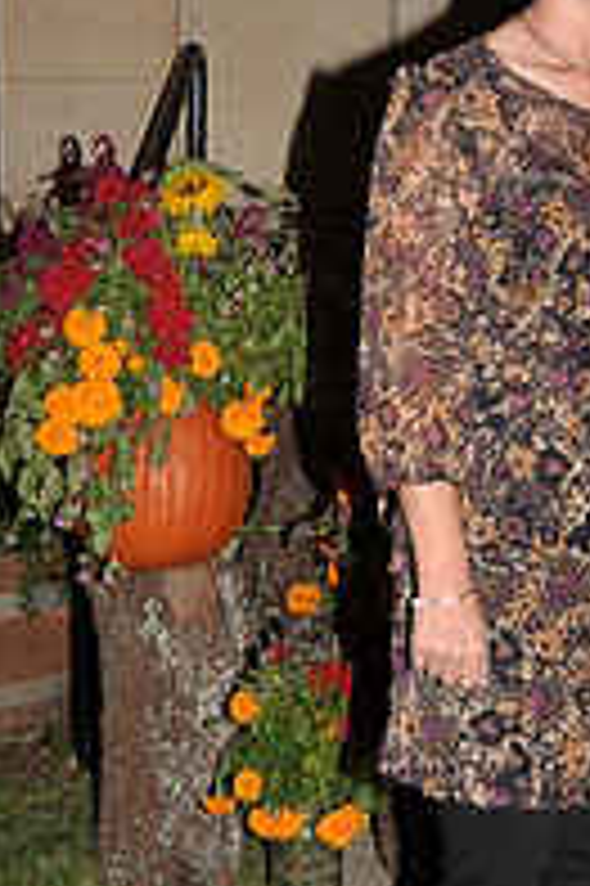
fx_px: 2389
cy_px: 355
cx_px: 678
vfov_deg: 21.0
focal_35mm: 97
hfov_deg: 13.7
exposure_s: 1/60
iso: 250
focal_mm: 22
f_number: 4
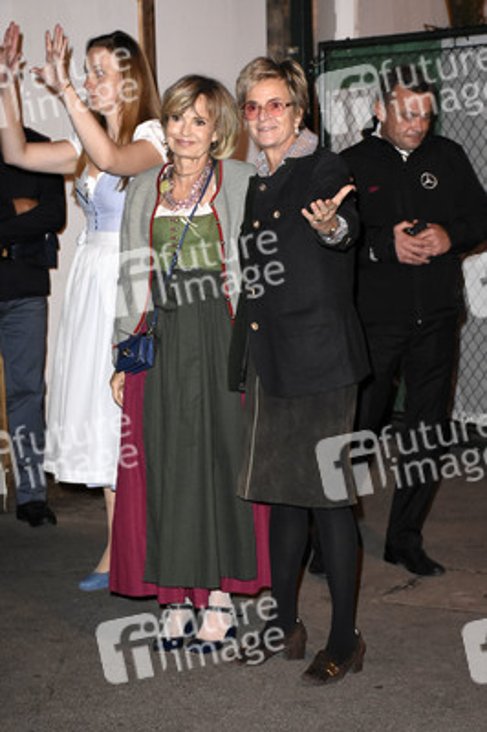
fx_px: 1707
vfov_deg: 24.2
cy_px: 366
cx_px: 244
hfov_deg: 16.2
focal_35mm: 84
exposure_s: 1/60
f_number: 6.3
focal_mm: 56
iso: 3200
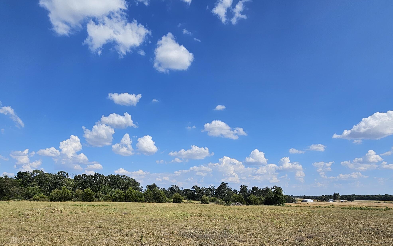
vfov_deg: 52.9
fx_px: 225
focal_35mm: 21
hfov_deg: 82.3
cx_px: 200
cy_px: 202
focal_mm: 2.2
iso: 50
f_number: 2.2
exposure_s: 1/3589
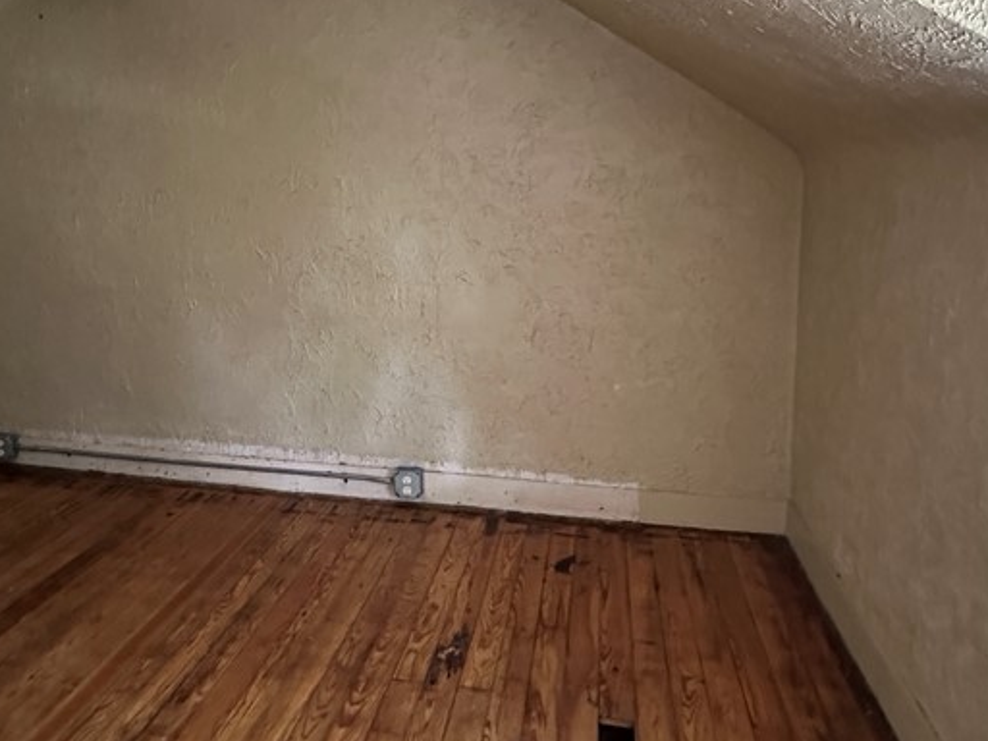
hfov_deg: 63.0
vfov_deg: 49.0
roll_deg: -0.2
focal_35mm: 28
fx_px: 799
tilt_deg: -2.1
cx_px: 411
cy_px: 253
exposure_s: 1/60
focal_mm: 2.22
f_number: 2.2
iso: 1000
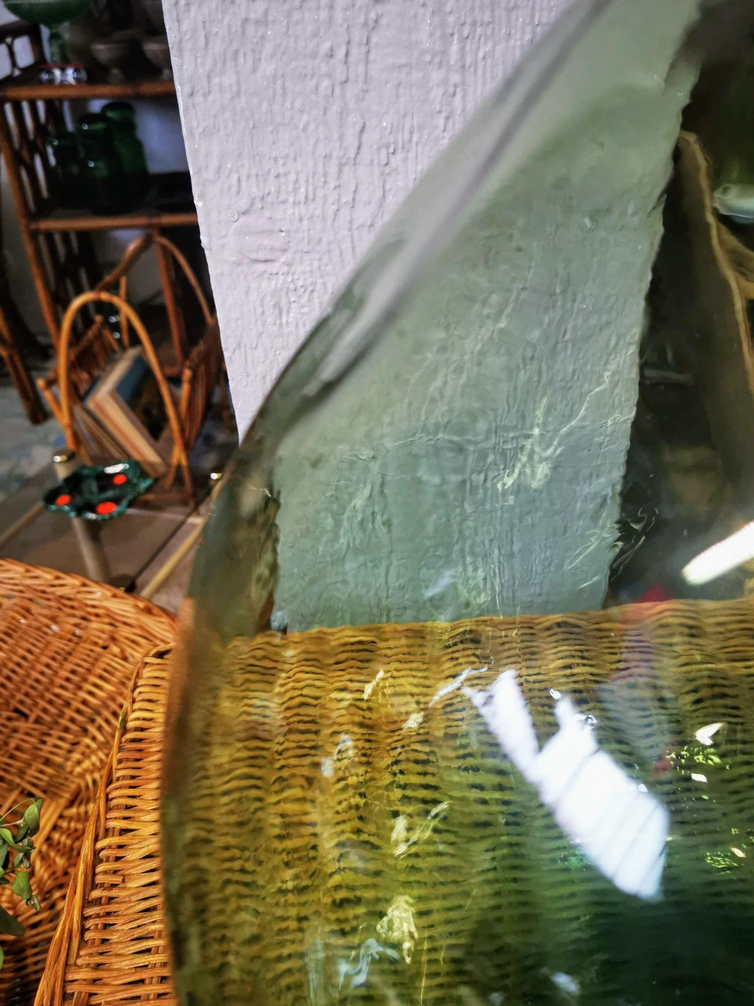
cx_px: 370
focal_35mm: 28
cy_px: 503
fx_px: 813
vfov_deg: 63.4
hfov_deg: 49.7
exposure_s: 1/33.3
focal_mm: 5.56
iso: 250
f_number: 1.6
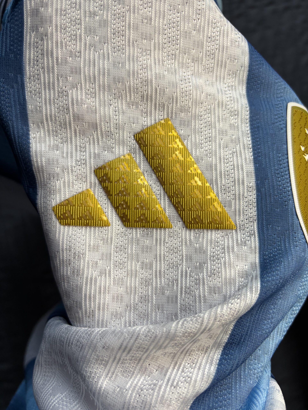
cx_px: 154
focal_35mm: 26
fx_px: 308
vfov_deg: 67.3
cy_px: 205
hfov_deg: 53.1
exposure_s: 1/121
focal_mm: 5.96
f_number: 1.6
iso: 125
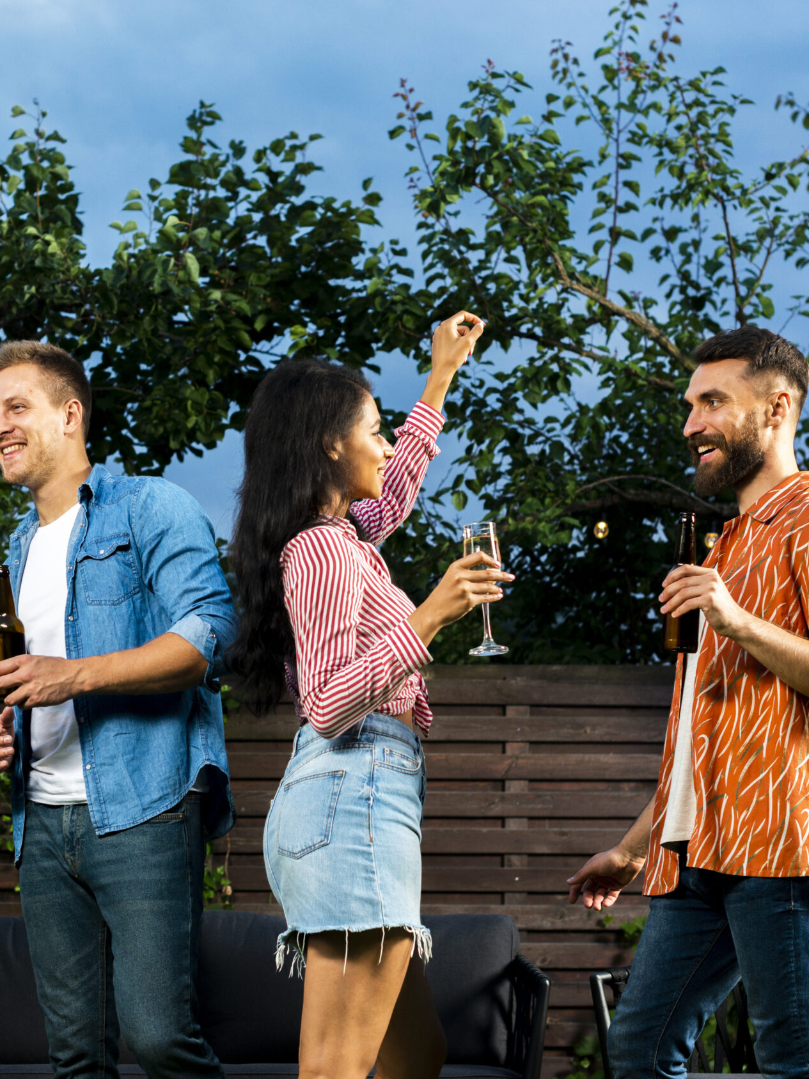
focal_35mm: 73
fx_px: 2275
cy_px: 533
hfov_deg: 20.1
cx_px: 265
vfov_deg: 26.7
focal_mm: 50
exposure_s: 1/160
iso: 320
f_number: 4.5
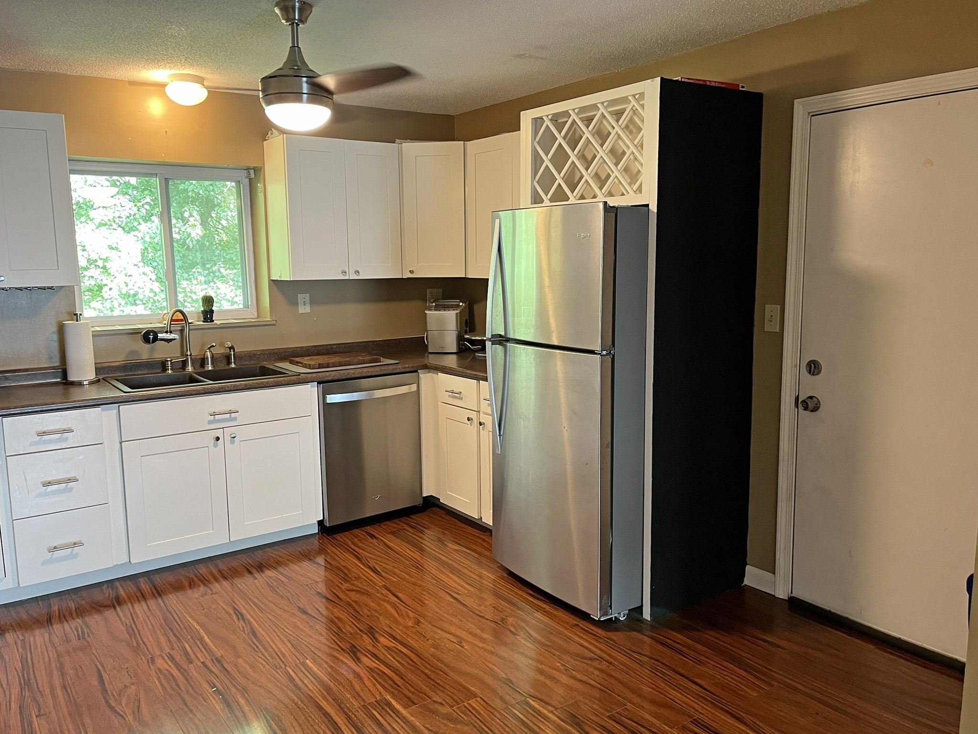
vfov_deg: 53.1
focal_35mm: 26
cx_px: 489
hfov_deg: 67.3
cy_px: 367
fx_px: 735
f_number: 1.6
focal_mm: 5.1
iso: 160
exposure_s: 1/60
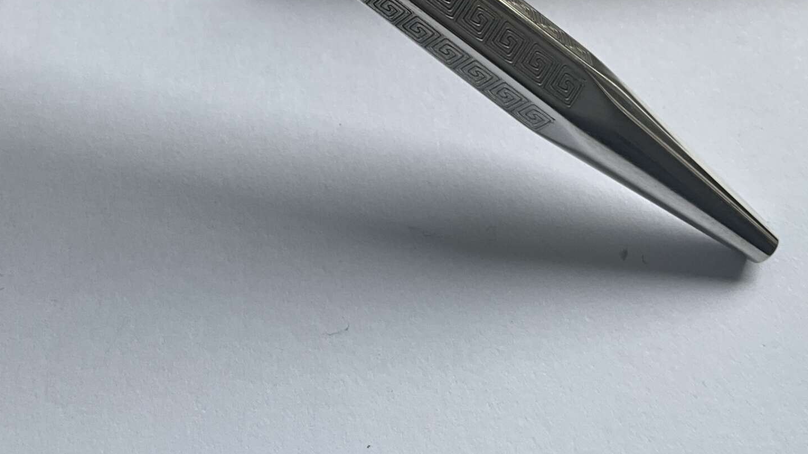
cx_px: 310
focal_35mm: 56
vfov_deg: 20.2
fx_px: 1200
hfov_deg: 37.0
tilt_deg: -56.5
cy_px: -79
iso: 20
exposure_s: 1/174
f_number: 1.8
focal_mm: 3
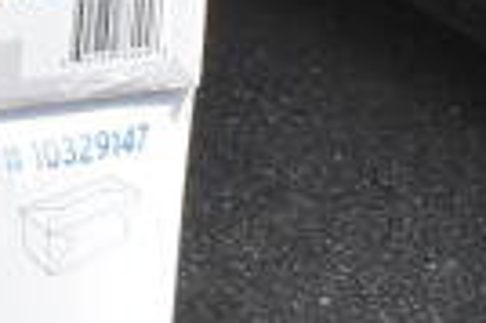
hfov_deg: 9.4
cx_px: -511
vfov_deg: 6.0
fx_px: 2764
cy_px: -766
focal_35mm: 205
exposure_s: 1/640
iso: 1600
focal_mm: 20
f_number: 13
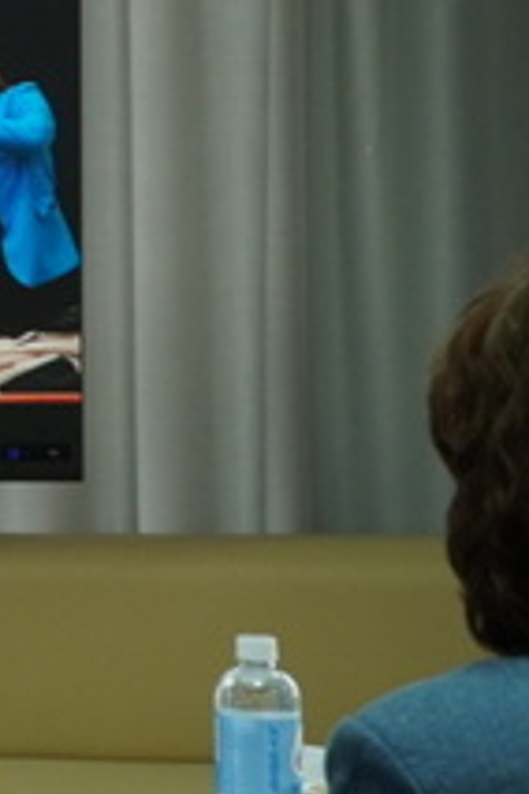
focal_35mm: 155
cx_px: -1326
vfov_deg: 13.0
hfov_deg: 7.3
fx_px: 3416
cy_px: -41
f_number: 4
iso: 320
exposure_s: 1/40
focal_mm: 22
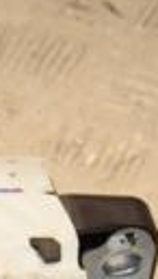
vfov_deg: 5.9
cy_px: 331
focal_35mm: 364
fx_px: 2699
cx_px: -331
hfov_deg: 3.3
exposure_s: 1/200
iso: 800
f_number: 8
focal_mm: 50
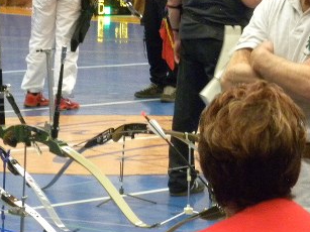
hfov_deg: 9.0
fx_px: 1960
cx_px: 279
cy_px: 18
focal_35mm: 219
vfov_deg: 6.8
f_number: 4
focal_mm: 18.8
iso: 400
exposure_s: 1/18.6
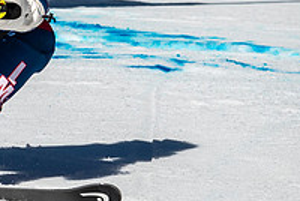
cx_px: -74
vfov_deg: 0.6
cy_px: -41
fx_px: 20914
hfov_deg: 0.8
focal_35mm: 2506
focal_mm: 400
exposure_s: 1/2000
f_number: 8
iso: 200
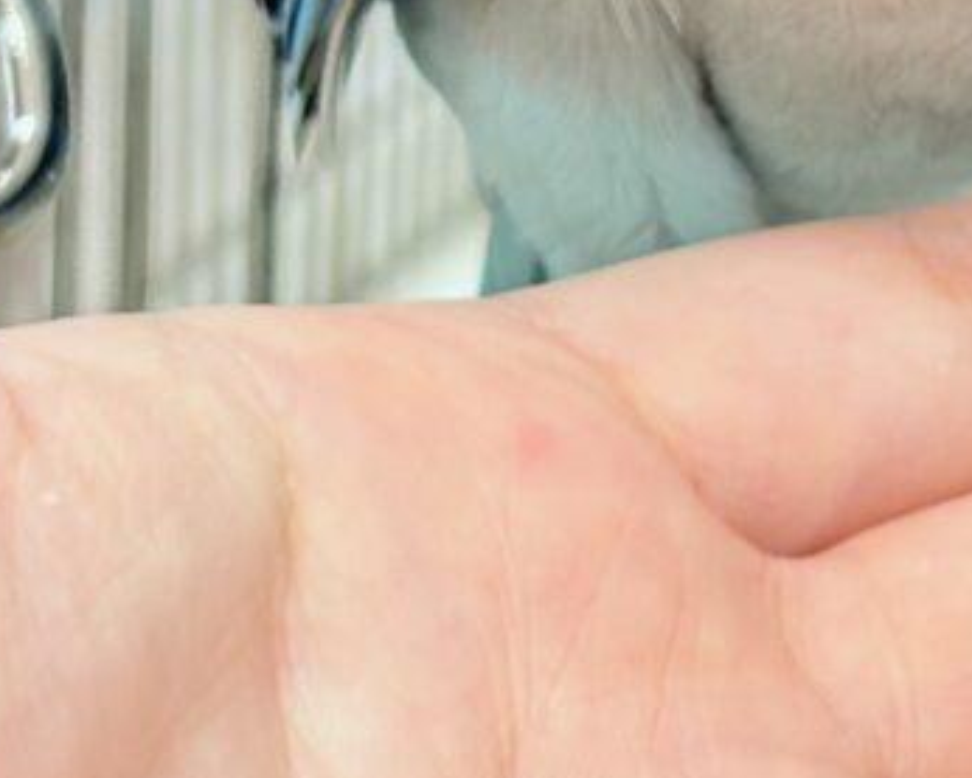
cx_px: 1287
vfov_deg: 8.7
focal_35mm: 176
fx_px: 5064
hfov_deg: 10.7
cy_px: -230
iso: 80
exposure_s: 1/50
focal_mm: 5.96
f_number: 1.6
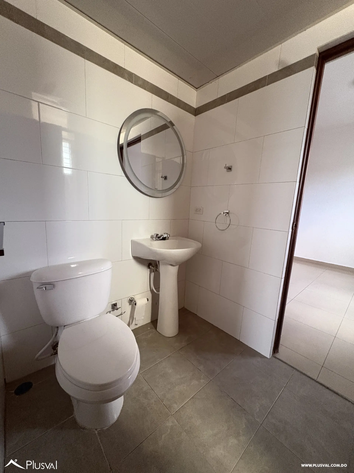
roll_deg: -3.2
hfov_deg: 85.7
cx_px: 177
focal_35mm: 14
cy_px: 236
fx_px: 191
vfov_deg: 102.1
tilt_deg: -8.2
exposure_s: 1/58
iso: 800
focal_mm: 2.22
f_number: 2.2
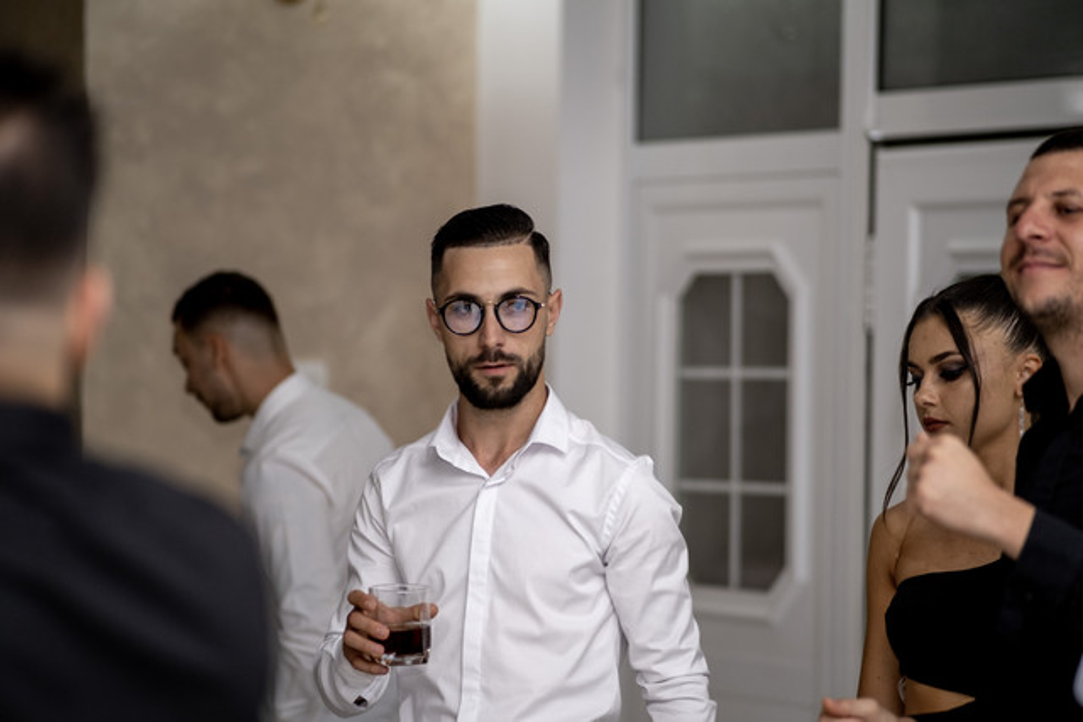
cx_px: 542
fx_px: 3851
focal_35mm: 128
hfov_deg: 16.0
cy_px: 361
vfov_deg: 10.7
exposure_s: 1/200
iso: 800
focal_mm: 85
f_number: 1.8
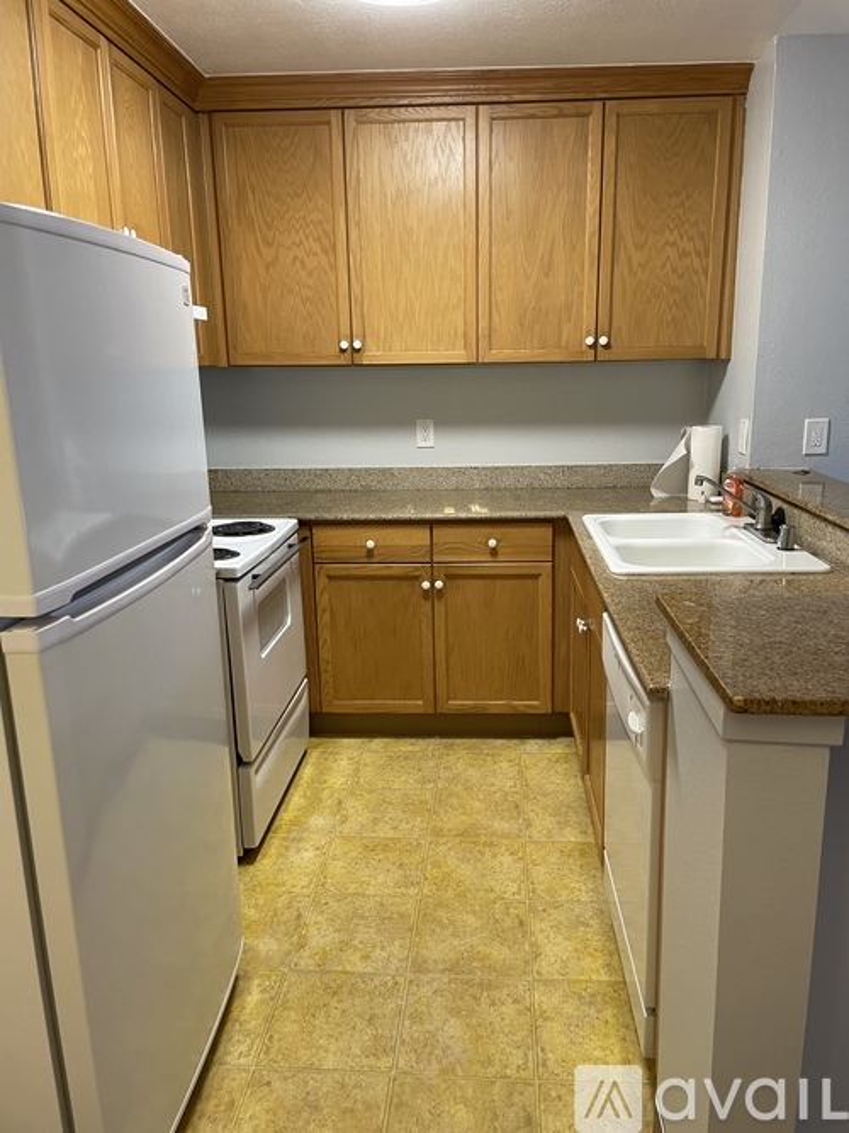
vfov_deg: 67.3
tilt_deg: -12.8
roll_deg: +1.4
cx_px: 424
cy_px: 566
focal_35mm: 26
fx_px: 851
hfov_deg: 53.0
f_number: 1.6
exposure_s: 1/60
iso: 125
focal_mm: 4.2
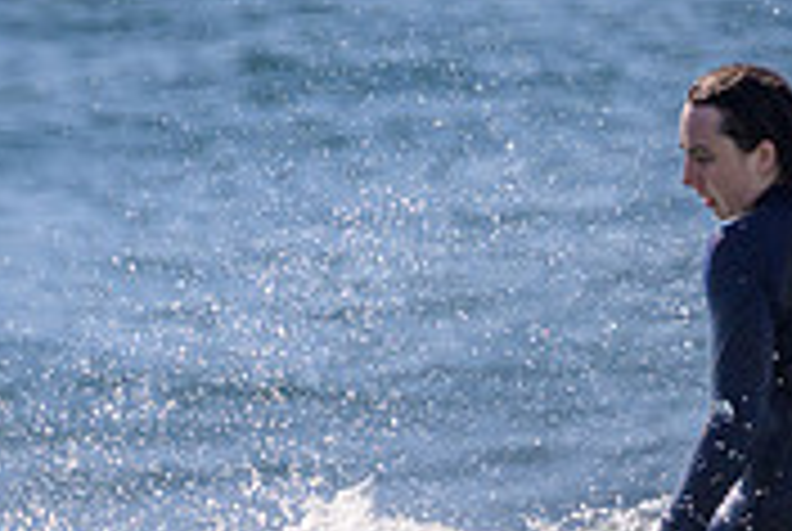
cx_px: 333
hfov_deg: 0.9
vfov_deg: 0.6
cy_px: 659
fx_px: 49274
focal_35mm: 2236
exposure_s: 1/2000
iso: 800
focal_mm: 680
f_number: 11
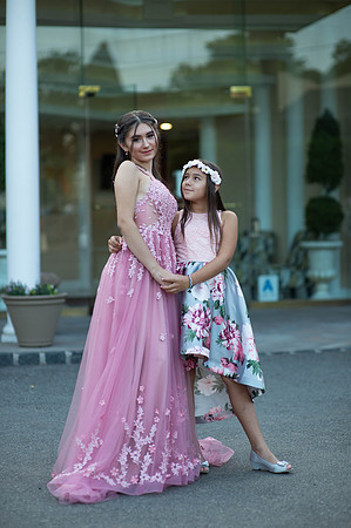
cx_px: 176
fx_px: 1246
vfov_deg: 23.9
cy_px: 264
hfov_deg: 16.0
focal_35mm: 85
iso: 250
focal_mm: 85
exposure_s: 1/800
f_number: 2
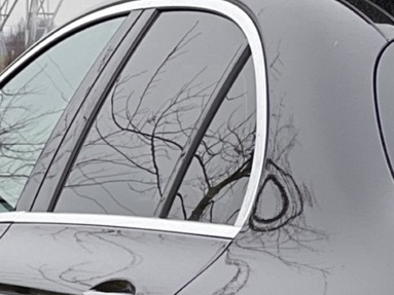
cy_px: 383
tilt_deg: -3.8
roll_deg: -0.2
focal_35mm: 401
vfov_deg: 3.7
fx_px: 4563
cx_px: 573
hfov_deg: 4.9
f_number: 2.8
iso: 32
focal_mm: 9
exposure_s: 1/121
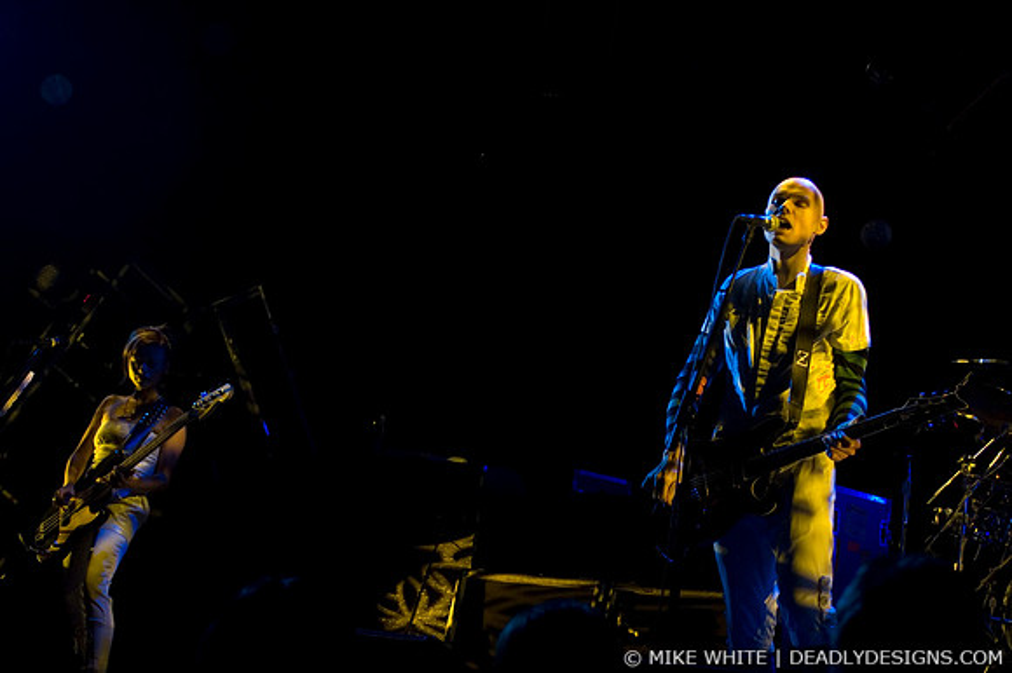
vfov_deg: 18.9
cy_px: 336
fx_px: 2023
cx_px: 506
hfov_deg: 28.1
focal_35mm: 72
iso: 800
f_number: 3.2
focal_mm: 48
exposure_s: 1/250
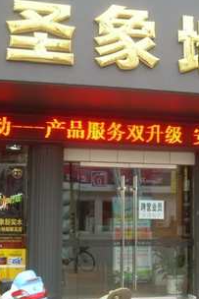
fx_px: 538
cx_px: 110
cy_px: 127
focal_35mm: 65
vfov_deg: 30.9
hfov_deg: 20.9
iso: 50
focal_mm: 6.3
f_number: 2.8
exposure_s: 1/46.2
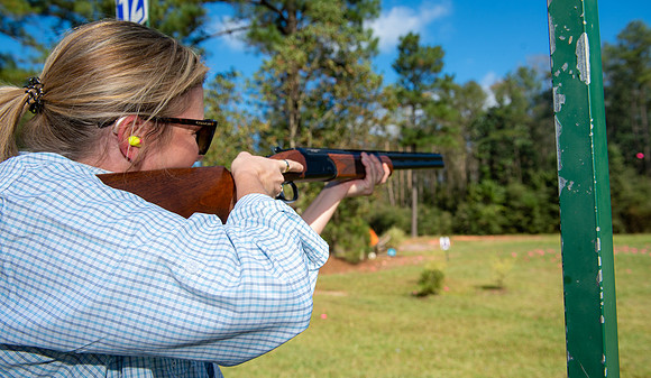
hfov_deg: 63.7
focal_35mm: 30
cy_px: 186
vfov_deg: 39.7
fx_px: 524
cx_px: 326
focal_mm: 29
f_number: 6.3
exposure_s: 1/500
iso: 125
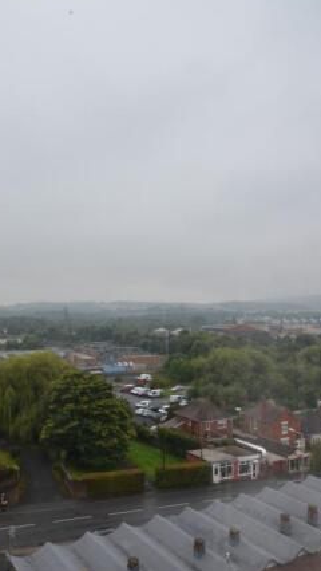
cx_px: 126
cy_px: 281
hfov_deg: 40.0
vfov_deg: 66.0
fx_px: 438
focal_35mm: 29
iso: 200
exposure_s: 1/200
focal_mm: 12
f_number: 7.1
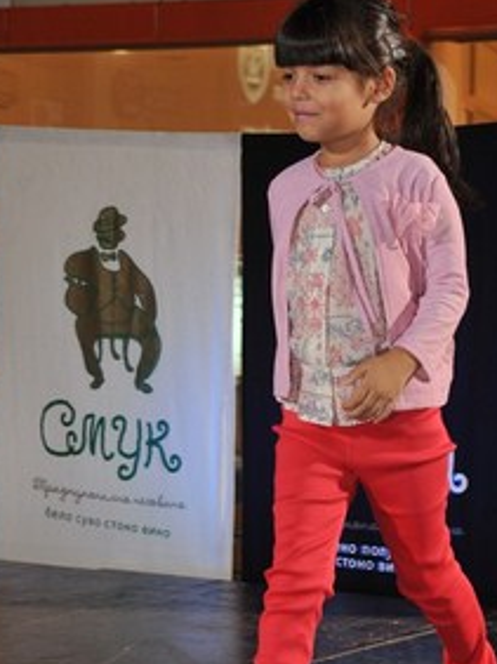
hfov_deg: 13.4
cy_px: 379
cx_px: 316
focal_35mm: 110
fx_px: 2109
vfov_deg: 17.9
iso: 1000
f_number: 5.6
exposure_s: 1/60
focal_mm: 62
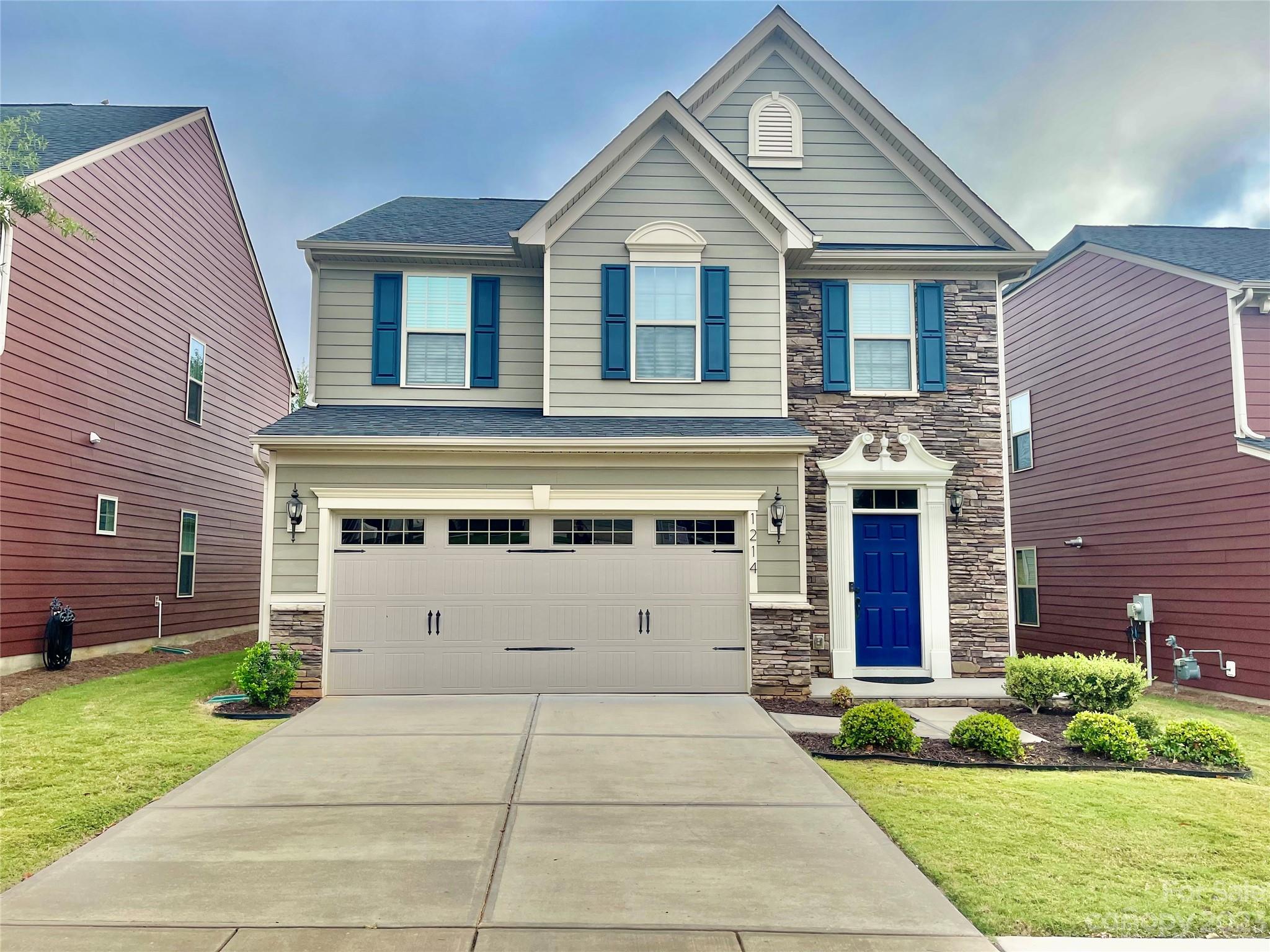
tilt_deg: +5.6
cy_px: 476
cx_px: 635
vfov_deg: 53.1
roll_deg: +0.0
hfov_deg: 67.3
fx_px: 954
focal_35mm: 26
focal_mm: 5.1
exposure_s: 1/556
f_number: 1.6
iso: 32
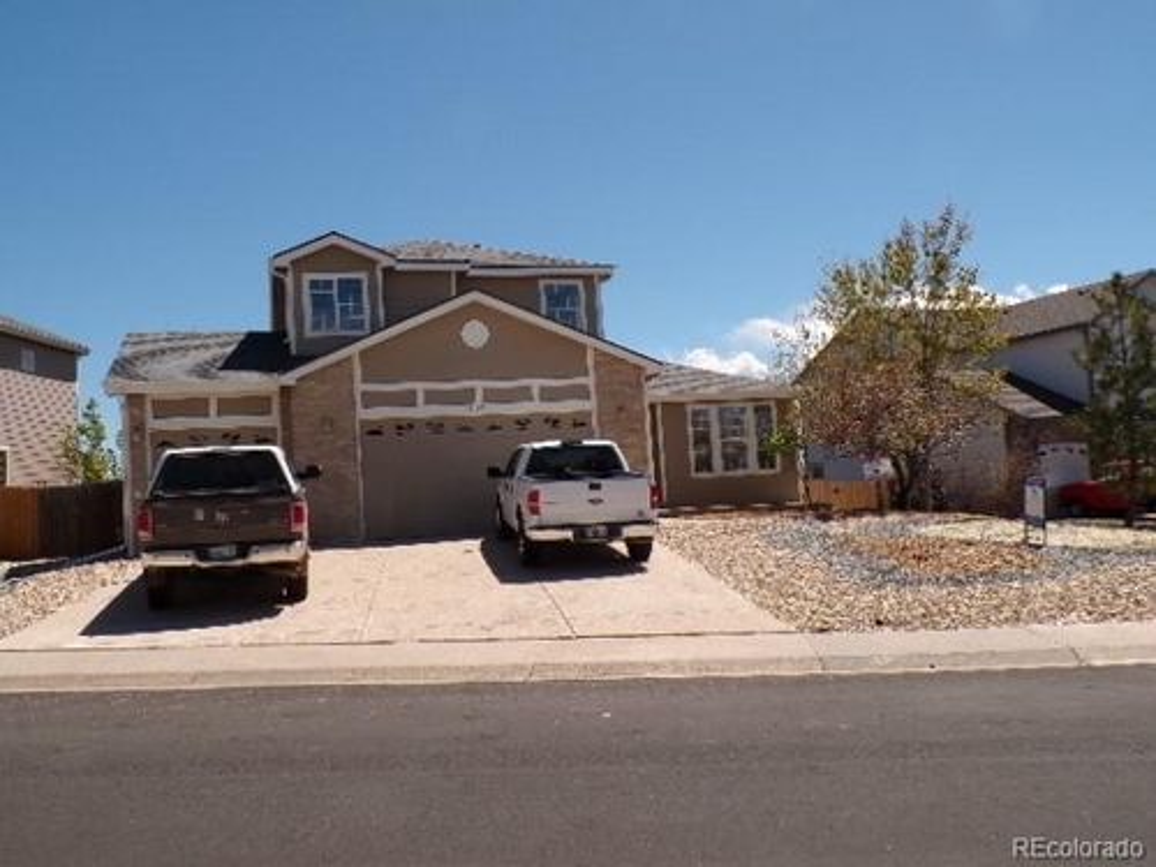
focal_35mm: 32
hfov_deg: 56.8
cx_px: 578
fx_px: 1069
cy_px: 434
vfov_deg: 44.2
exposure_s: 1/750
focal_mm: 5.8
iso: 100
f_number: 4.8
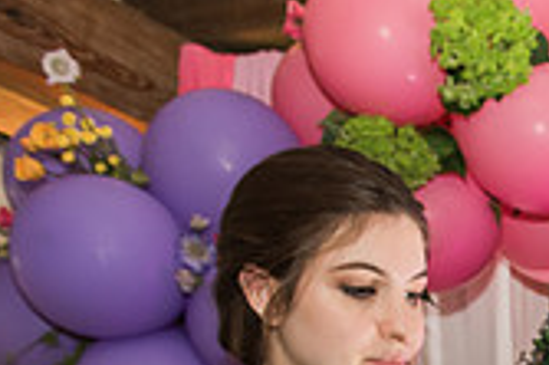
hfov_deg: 20.5
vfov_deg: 14.4
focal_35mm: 85
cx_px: 824
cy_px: 632
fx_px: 1295
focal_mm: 24
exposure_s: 1/125
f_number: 5.6
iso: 1000
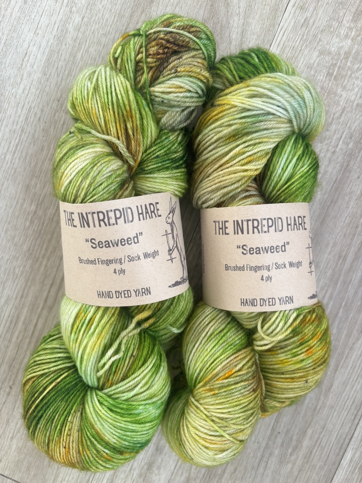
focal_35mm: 26
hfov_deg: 53.1
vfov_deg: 67.3
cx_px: 181
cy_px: 242
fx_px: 363
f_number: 1.6
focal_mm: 5.96
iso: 50
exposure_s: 1/531
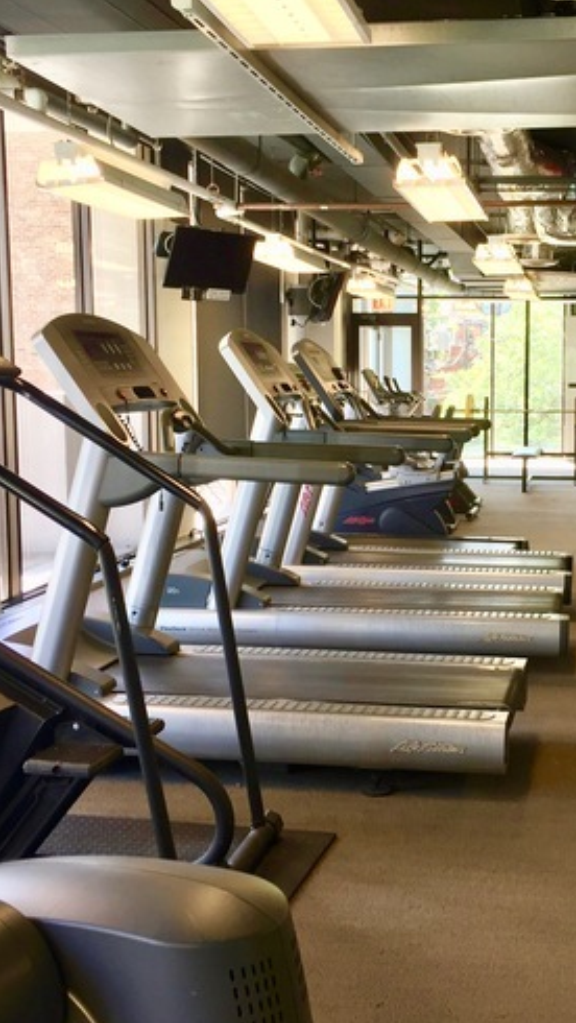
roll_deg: -0.2
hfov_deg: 27.1
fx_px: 1166
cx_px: 483
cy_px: 518
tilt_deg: -6.8
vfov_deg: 47.3
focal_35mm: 43
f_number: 2.2
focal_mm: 4.15
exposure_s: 1/40
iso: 40
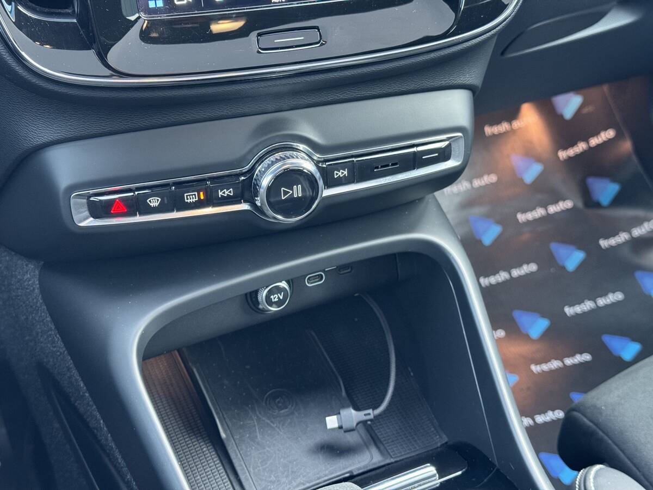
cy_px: 245
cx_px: 326
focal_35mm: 48
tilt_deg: -42.5
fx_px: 905
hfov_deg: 39.7
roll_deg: -4.2
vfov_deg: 30.3
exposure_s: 1/40
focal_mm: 6.76
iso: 250
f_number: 1.78
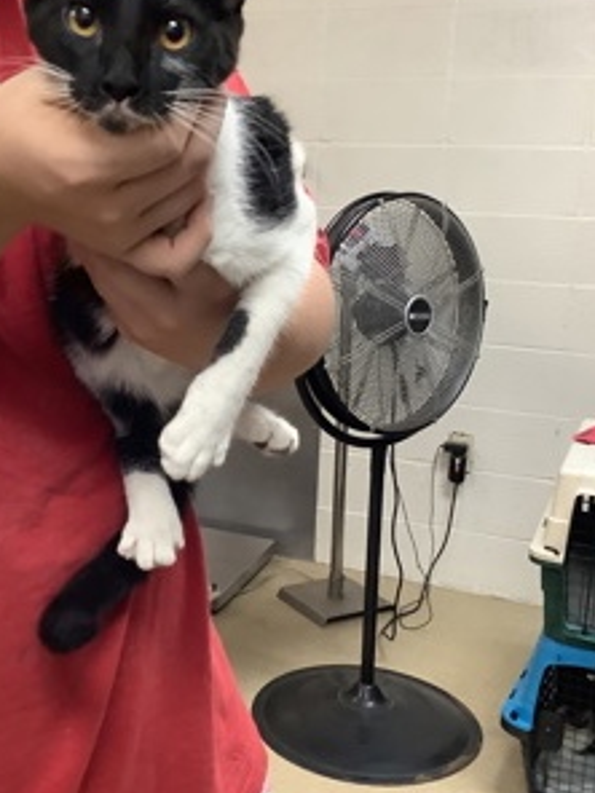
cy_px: 351
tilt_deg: -8.6
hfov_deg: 32.7
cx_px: 213
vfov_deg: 42.9
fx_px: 1008
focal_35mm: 44
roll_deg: -1.4
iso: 320
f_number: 2.4
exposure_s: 1/50
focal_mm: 3.3
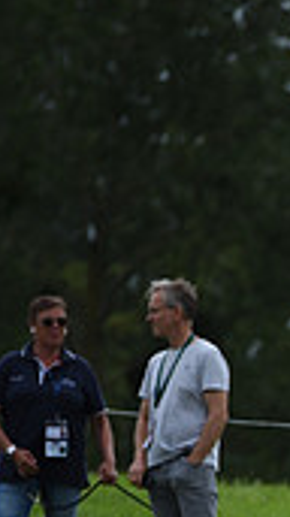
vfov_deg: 3.0
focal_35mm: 710
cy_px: 571
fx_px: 9720
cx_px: 819
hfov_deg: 1.7
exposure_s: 1/1000
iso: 160
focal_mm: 200
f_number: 5
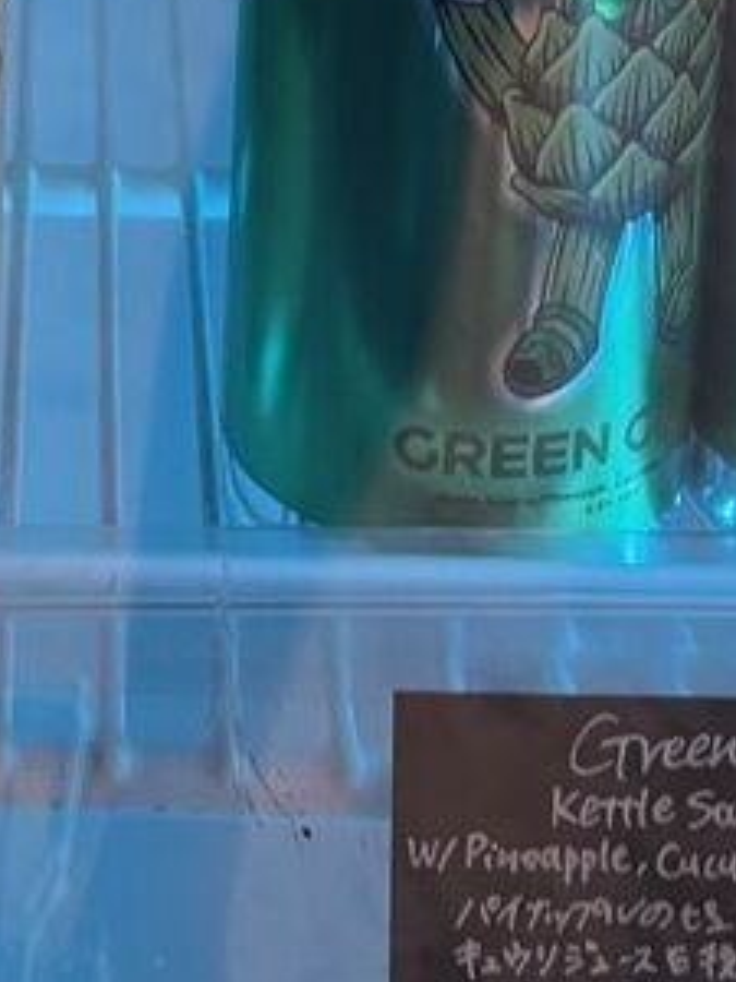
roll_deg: -0.7
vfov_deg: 16.7
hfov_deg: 14.0
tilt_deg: -11.9
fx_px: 2948
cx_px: 23
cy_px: -599
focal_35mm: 104
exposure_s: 1/60
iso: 125
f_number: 1.6
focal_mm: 5.1
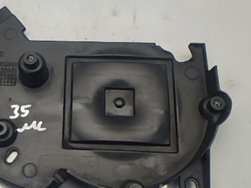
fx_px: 370
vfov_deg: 28.4
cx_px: 54
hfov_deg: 36.3
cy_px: 120
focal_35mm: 51
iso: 200
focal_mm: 5.2
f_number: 4.6
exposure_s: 1/40
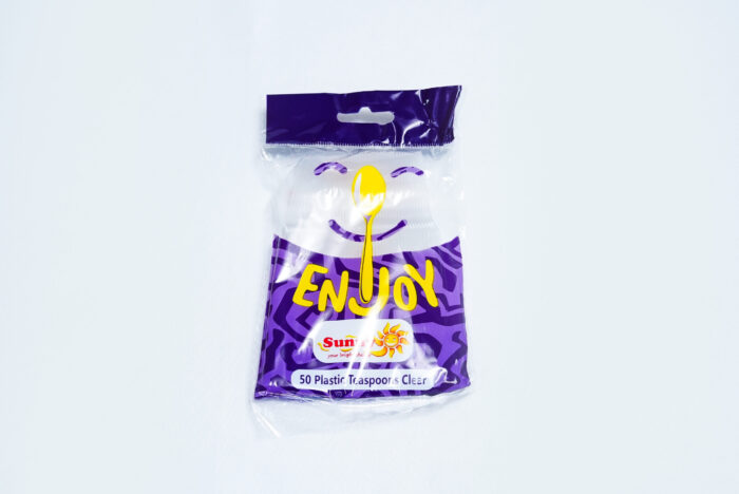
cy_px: 247
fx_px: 1438
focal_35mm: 70
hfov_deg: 28.8
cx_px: 370
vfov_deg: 19.5
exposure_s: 1/200
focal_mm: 70
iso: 3200
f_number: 9
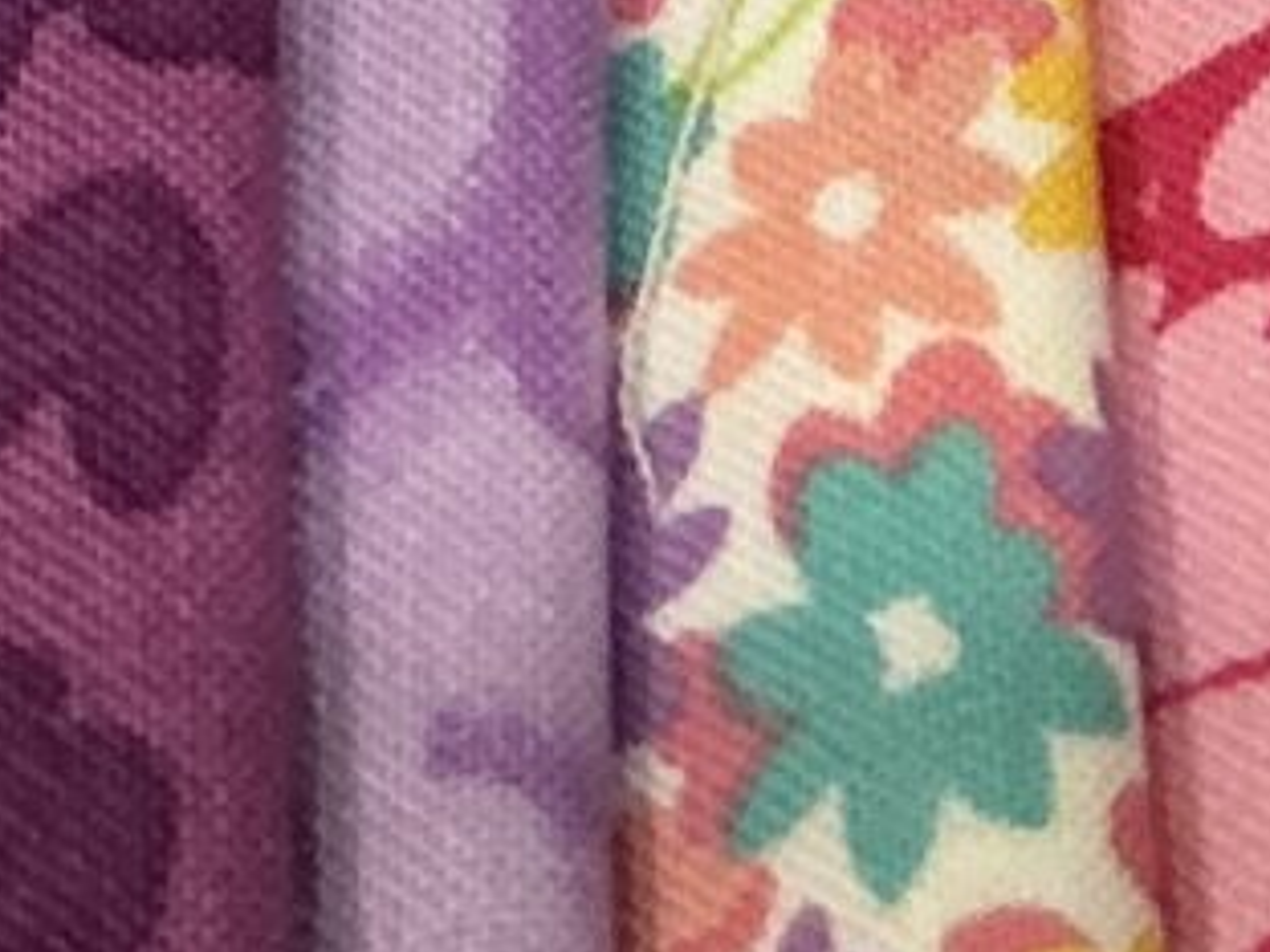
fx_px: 6751
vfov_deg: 7.4
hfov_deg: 9.9
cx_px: 2670
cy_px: -1505
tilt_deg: -44.3
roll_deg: -0.2
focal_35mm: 184
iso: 80
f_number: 1.8
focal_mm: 3
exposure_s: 1/50
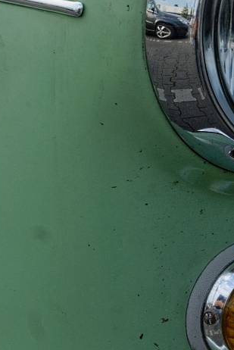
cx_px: 281
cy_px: 102
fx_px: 1060
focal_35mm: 109
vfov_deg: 18.7
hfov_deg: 12.3
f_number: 9
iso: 160
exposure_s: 1/100
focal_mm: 28
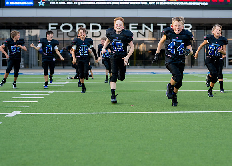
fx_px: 458
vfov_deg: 20.5
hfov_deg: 28.4
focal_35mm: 70
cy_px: 62
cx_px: 133
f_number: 2
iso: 400
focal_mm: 50
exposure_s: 1/2000
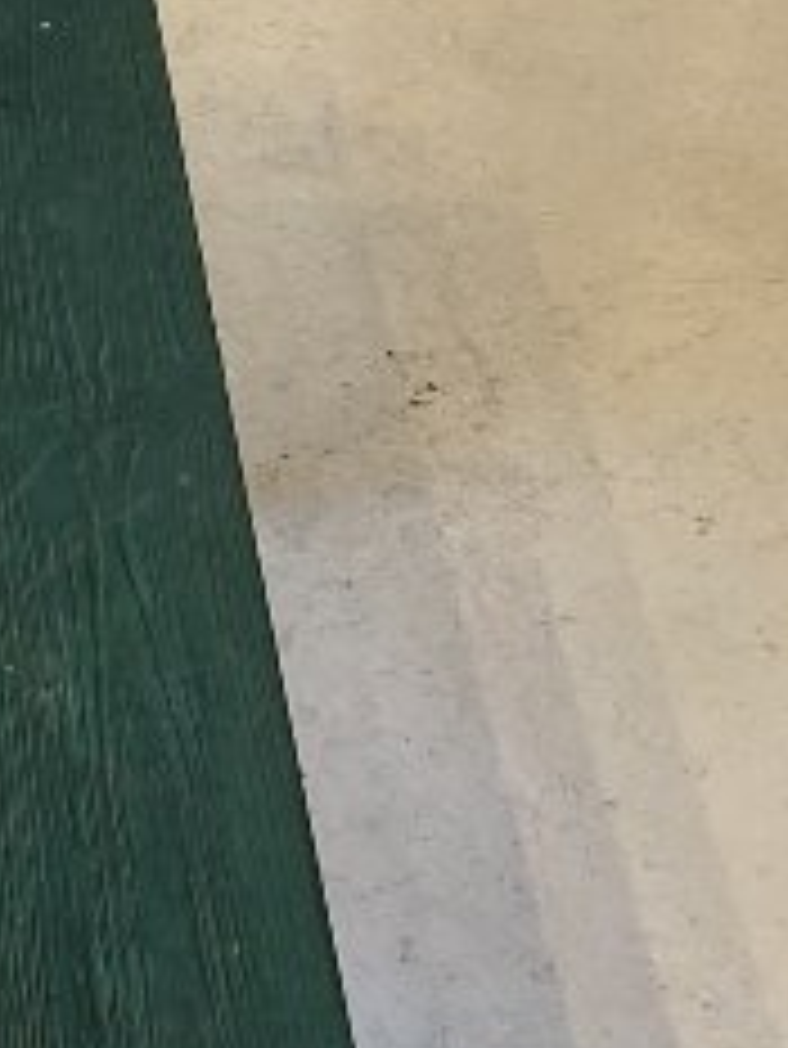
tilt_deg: -38.1
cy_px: 918
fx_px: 4063
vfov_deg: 14.6
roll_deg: -2.3
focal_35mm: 134
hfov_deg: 11.0
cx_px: 9
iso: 64
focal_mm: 4.25
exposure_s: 1/100
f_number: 1.8
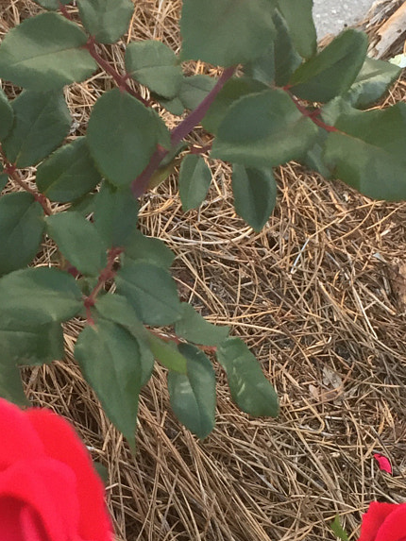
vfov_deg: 24.1
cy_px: 234
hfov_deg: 18.0
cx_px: 52
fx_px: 1266
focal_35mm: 81
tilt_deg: -61.2
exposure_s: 1/30
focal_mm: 4.15
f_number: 2.2
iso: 32
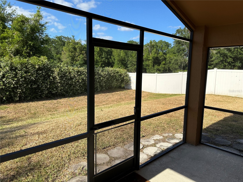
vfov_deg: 56.8
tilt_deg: -7.2
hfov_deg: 71.6
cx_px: 122
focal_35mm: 24
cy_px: 91
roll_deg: -1.9
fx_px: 168
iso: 80
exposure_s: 1/1988
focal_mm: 6.86
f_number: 1.78
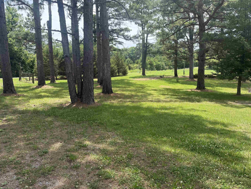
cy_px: 91
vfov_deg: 54.9
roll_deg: +2.0
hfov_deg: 69.4
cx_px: 129
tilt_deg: -6.3
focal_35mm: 25
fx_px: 181
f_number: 1.78
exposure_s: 1/1437
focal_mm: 6.76
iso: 100
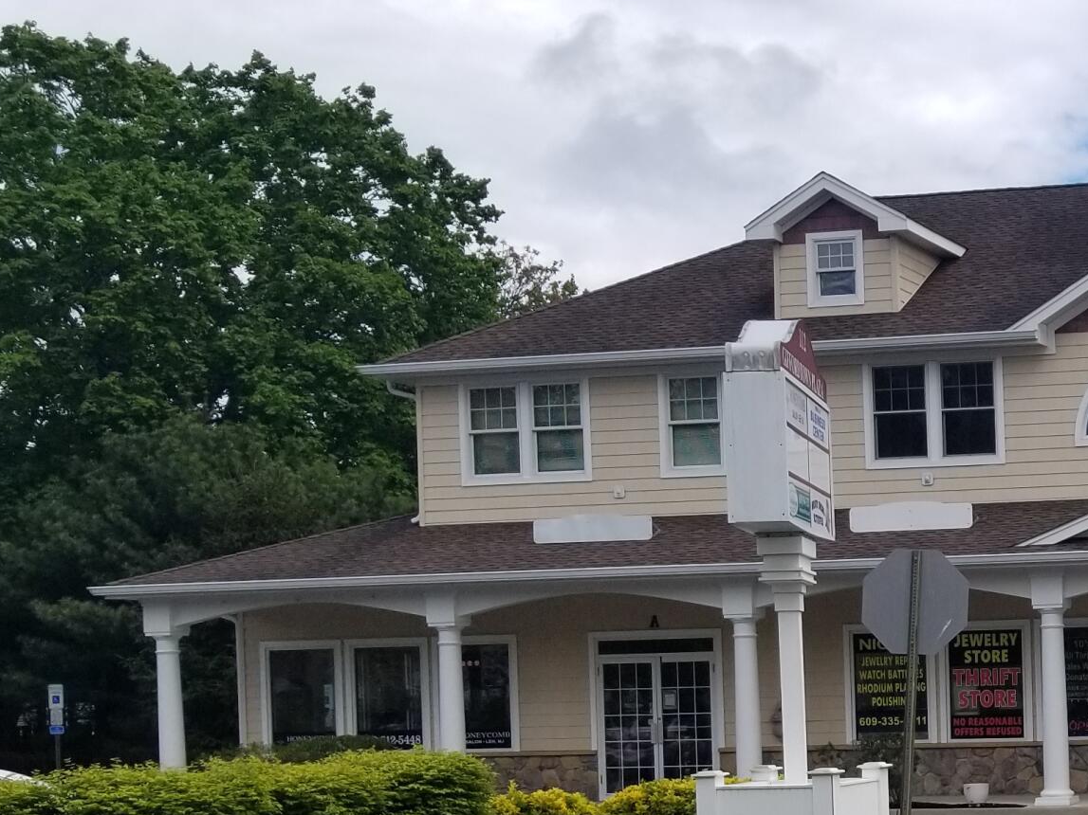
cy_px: 733
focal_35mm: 68
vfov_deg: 21.1
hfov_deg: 25.7
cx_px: 1286
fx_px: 2137
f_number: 1.7
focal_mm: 4.25
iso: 50
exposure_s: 1/2312
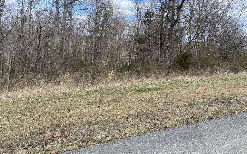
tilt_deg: -4.0
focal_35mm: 28
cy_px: 63
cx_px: 122
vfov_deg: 44.3
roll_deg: -4.3
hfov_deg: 66.5
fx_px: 188
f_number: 1.8
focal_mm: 4.25
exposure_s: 1/1678
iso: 32
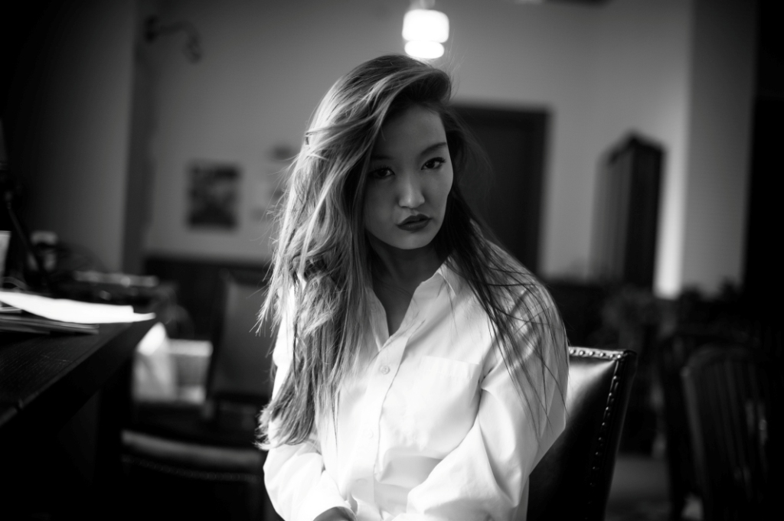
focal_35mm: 50
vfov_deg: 26.9
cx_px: 392
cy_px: 260
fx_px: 1088
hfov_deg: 39.6
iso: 560
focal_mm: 50
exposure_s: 1/160
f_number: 2.2
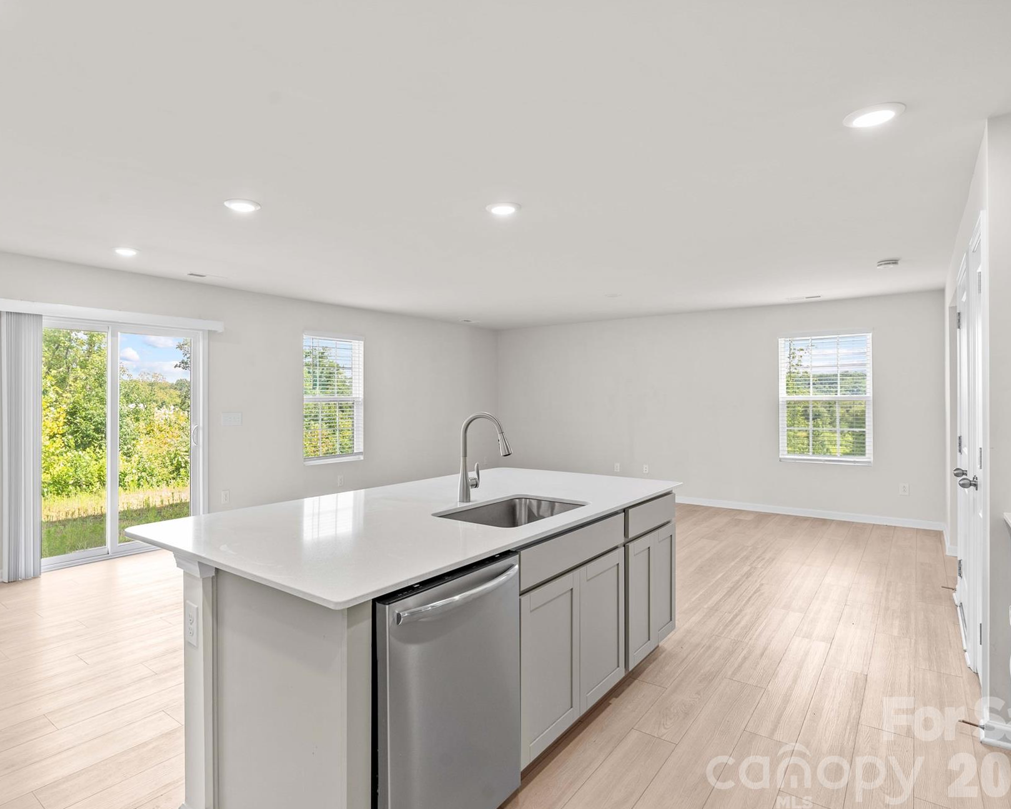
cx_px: 442
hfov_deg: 82.9
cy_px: 393
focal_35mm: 19
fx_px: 569
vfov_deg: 70.9
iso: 100
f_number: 8
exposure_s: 1/5
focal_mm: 16
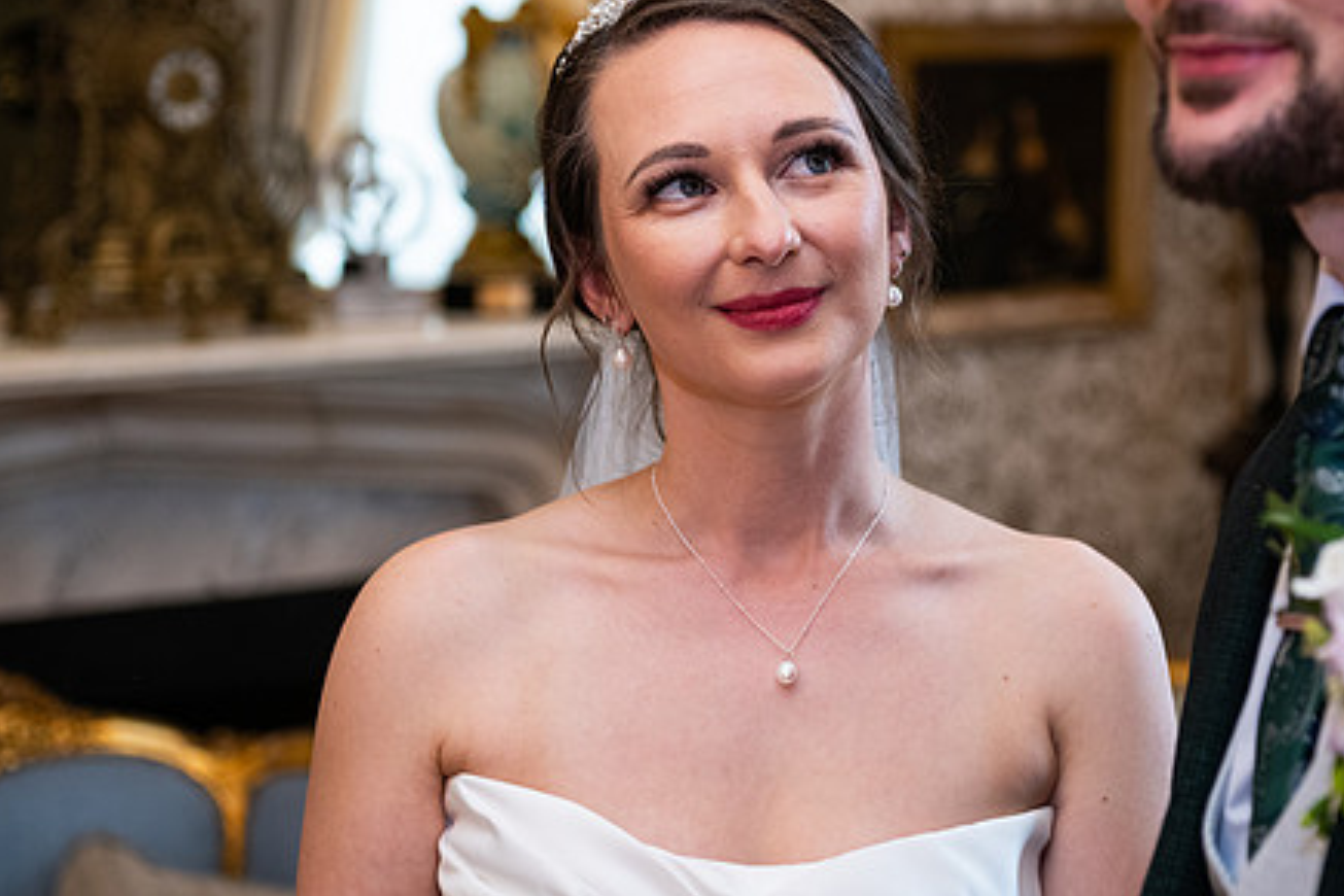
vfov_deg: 15.5
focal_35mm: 88
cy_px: 360
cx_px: 881
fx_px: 3285
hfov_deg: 23.0
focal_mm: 66
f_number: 3.5
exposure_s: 1/160
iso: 800
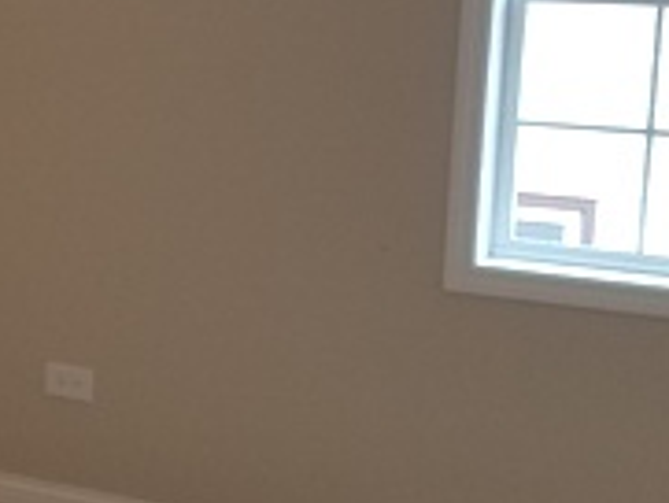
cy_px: 133
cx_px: -33
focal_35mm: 92
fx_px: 1779
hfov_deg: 20.5
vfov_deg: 16.0
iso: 125
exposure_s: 1/60
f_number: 1.7
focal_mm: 4.2
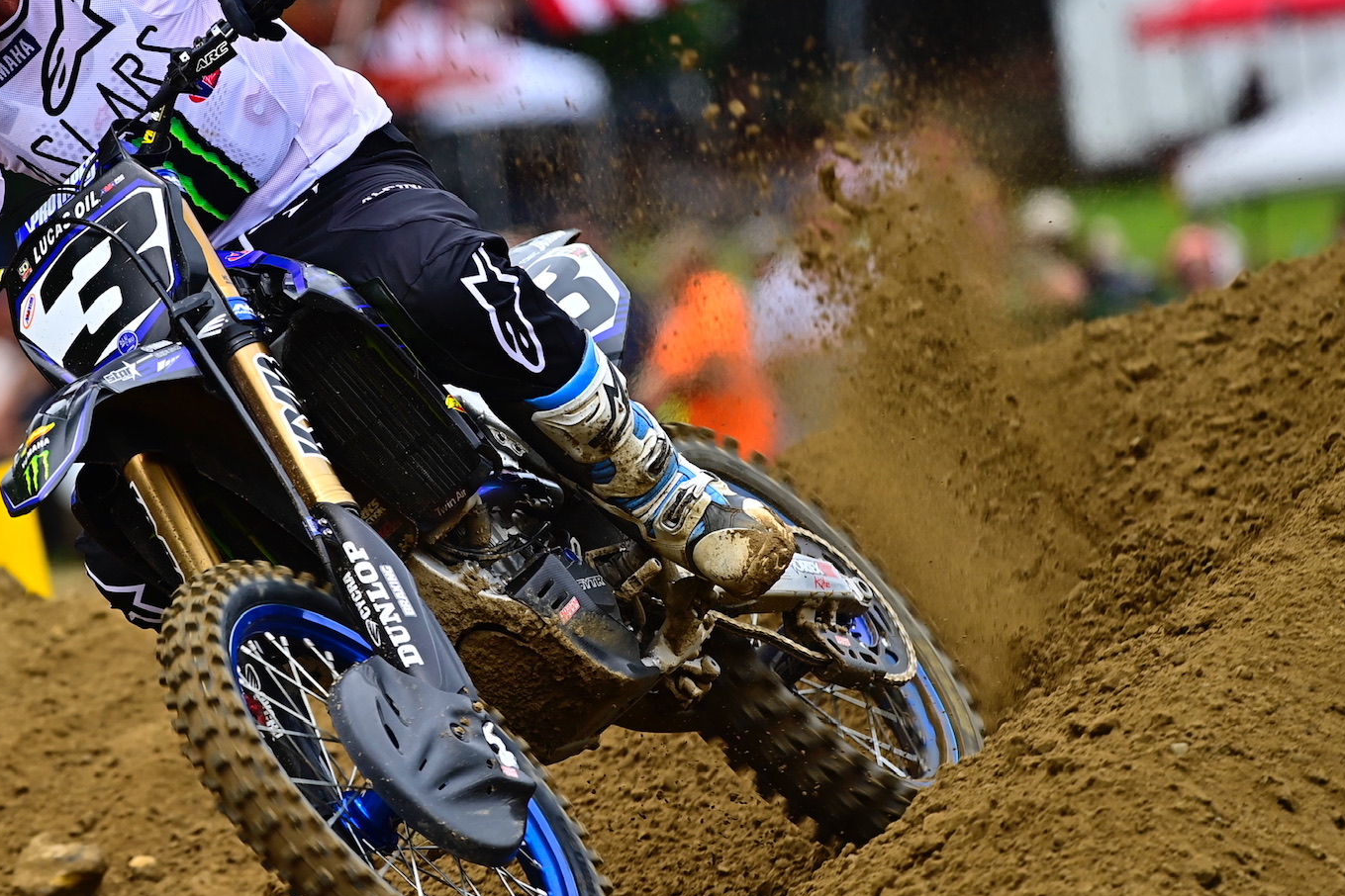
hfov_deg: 4.0
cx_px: 319
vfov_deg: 2.7
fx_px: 19015
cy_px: 332
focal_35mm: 509
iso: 140
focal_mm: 300
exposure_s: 1/1000
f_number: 4
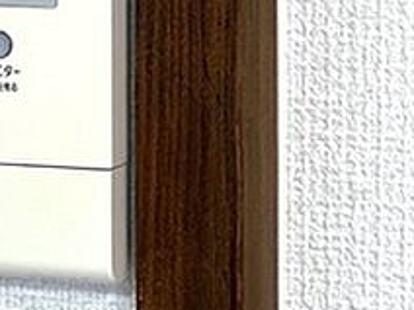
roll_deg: +1.7
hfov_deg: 8.4
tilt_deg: -4.3
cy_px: 27
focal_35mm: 232
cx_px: -160
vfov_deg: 6.4
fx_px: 2775
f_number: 2.8
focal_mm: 9
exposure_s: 1/60
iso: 125
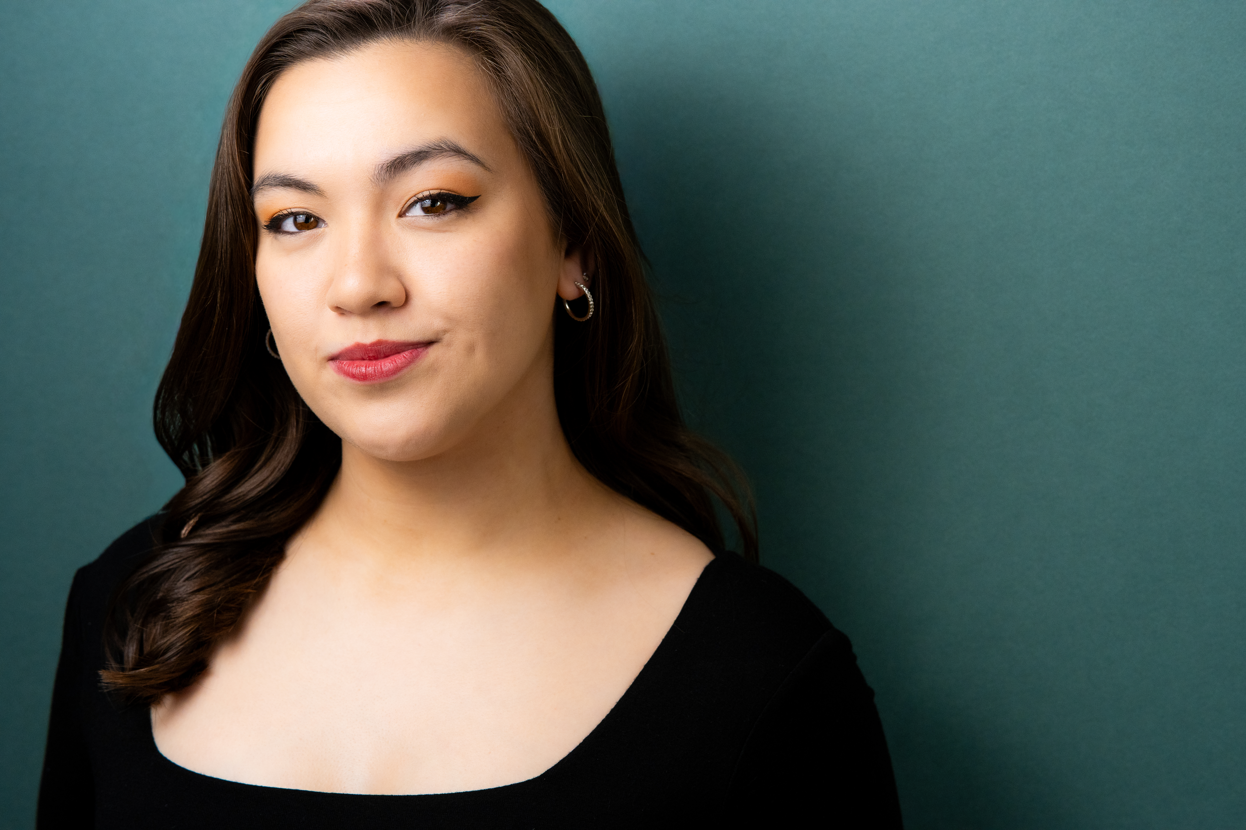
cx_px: 623
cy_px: 415
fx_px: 2942
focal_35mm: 85
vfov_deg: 16.1
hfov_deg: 23.9
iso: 1000
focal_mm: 85
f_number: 6.3
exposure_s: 1/320
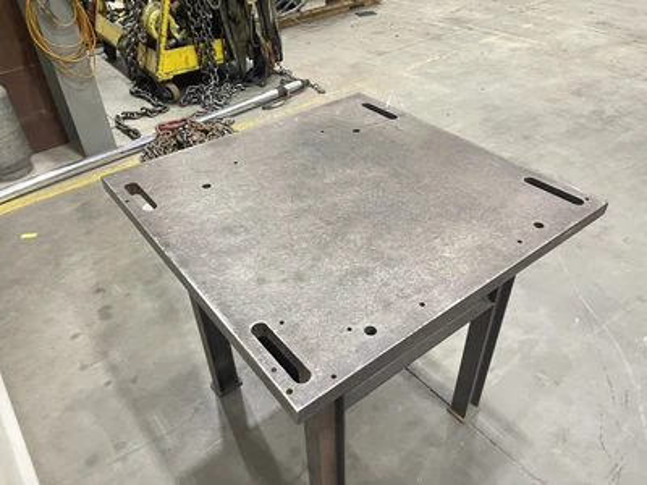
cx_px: 324
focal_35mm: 25
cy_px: 242
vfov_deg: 54.9
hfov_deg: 69.4
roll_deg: +3.3
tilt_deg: -37.6
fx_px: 467
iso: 500
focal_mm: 5.1
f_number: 1.6
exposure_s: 1/60
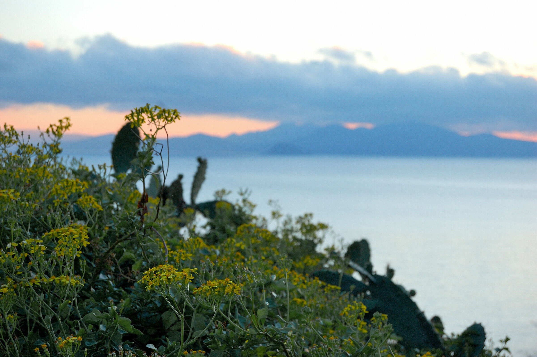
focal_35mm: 82
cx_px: 268
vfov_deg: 16.5
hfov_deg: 24.6
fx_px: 1230
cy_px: 178
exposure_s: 1/125
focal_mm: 55
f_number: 5.6
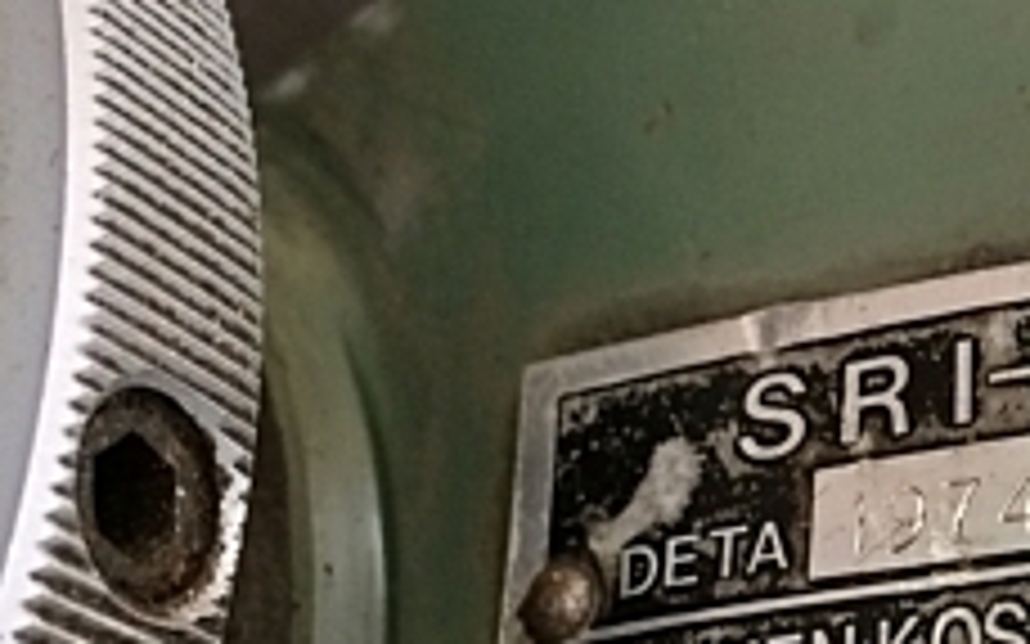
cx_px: 1021
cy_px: 486
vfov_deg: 15.1
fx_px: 2413
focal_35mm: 86
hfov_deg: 23.1
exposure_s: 1/30
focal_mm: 4.15
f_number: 2.2
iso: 100
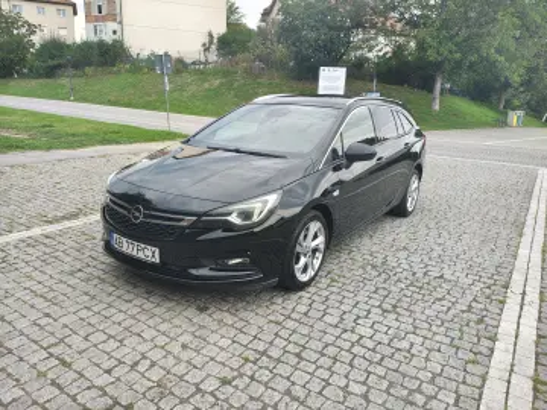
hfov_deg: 69.4
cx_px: 274
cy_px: 205
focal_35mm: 25
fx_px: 395
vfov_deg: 54.9
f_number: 1.4
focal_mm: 5.89
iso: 131
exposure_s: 1/200
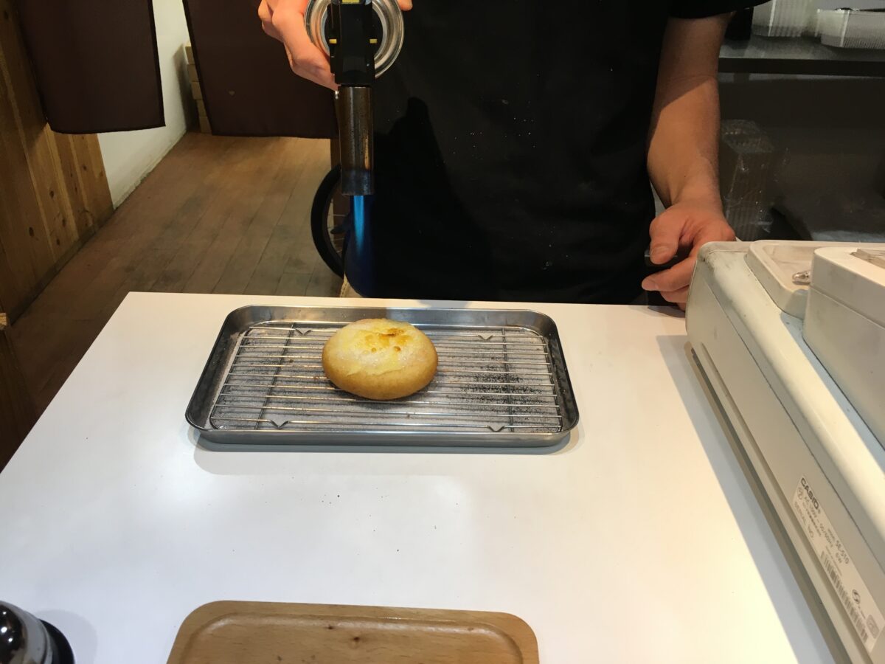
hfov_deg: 61.7
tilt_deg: -32.1
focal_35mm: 29
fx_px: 741
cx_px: 442
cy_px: 332
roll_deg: -1.4
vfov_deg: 48.2
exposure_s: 1/30
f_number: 2.2
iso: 32
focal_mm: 4.15
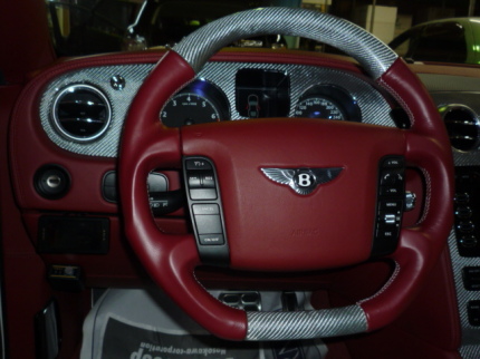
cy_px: 180
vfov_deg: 41.8
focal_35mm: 34
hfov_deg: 54.0
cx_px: 240
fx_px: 471
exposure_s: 1/30
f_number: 2.8
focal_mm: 4.4
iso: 100
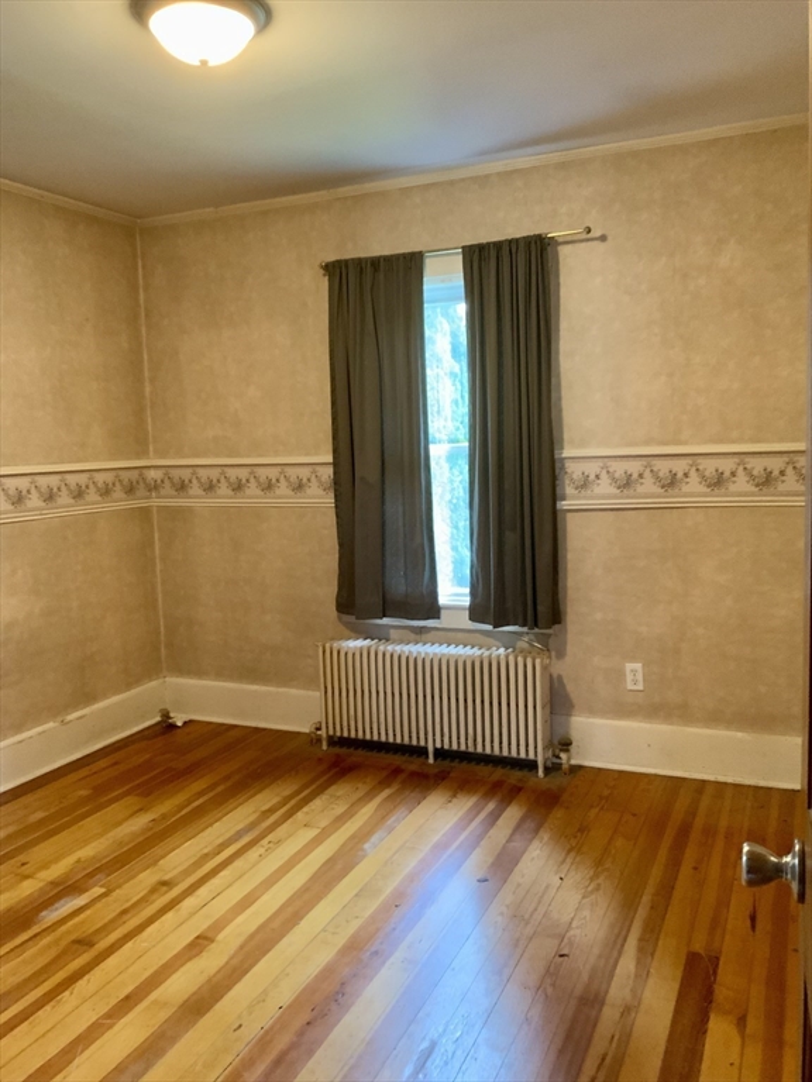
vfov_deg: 61.7
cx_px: 406
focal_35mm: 29
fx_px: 907
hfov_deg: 48.2
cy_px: 541
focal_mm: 3
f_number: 1.8
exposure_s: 1/60
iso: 250
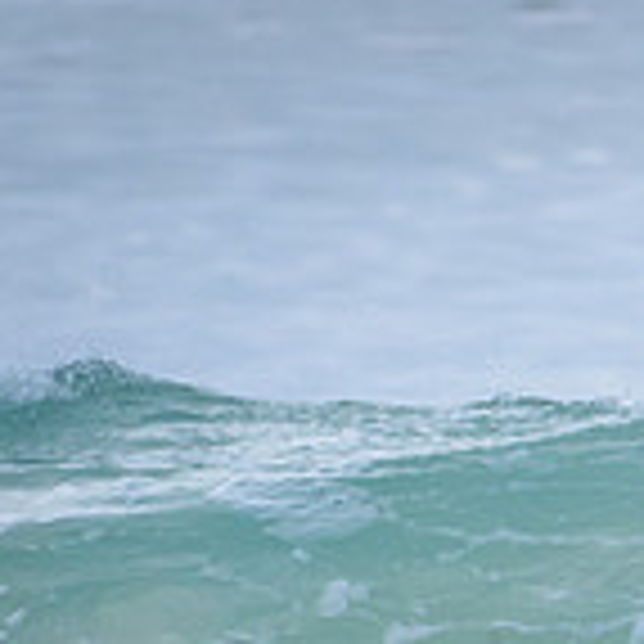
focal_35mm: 2117
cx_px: 1160
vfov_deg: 0.8
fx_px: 44559
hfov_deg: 0.8
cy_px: 815
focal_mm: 500
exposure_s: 1/2000
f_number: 5.6
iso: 900
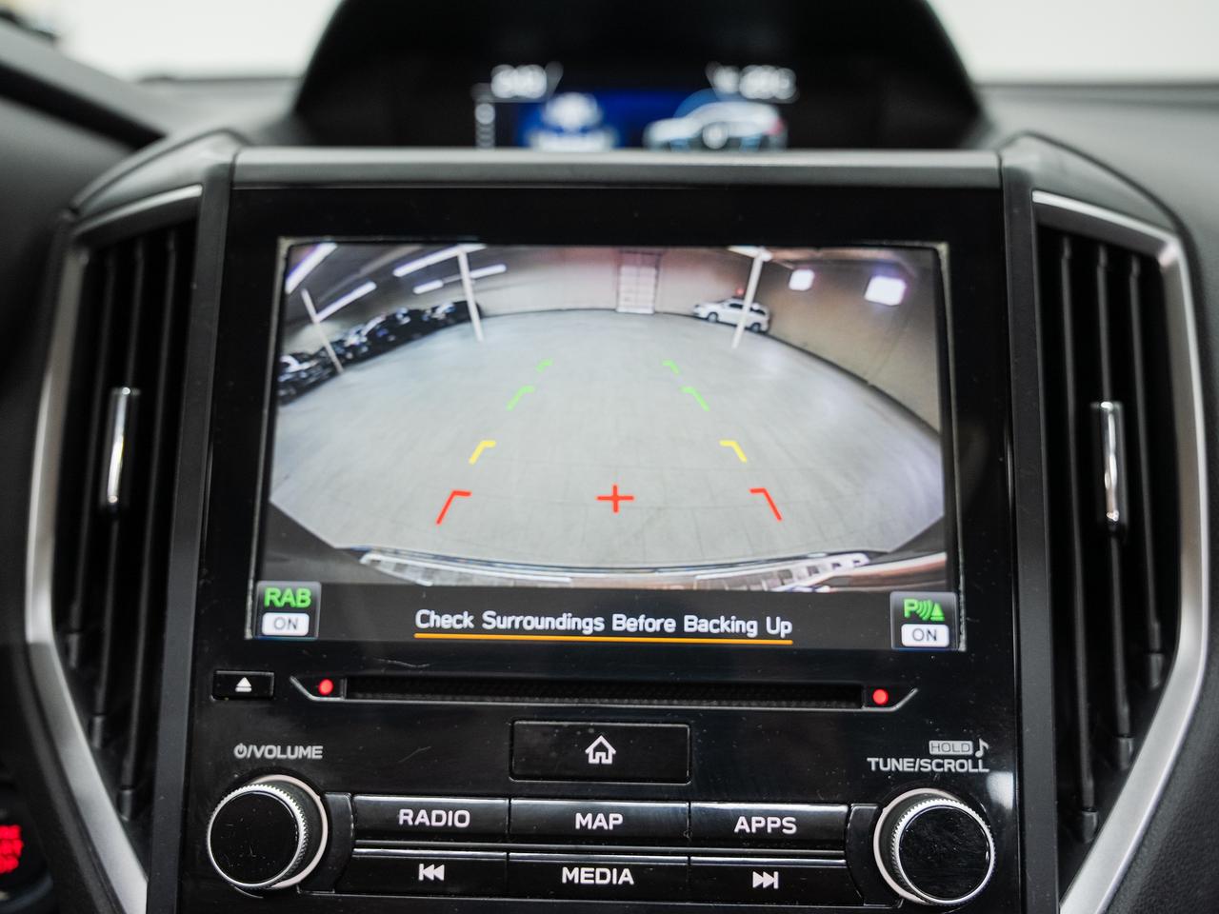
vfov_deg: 41.9
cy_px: 457
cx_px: 610
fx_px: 1195
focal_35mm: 34
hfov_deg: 54.0
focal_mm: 30.5
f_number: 4
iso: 800
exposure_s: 1/30
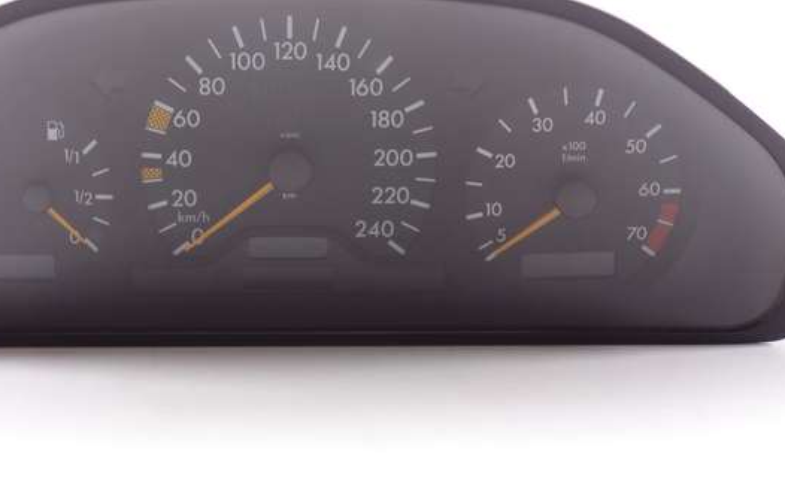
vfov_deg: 19.4
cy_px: 261
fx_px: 1434
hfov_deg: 30.5
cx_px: 291
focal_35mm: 67
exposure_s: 1/50
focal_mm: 16.59
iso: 400
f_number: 3.2
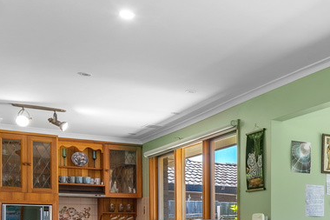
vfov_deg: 22.0
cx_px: 358
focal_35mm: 59
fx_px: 541
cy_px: 230
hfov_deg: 30.6
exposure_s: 1.6
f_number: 8
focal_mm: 14
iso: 125
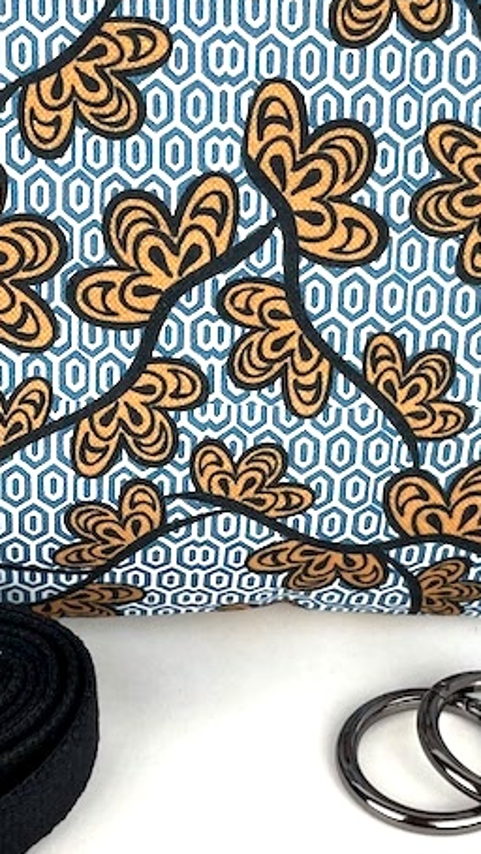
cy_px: 603
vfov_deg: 25.4
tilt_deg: -40.5
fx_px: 1882
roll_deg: +1.5
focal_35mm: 83
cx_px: 154
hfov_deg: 14.5
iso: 32
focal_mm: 4.2
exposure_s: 1/196
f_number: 1.6
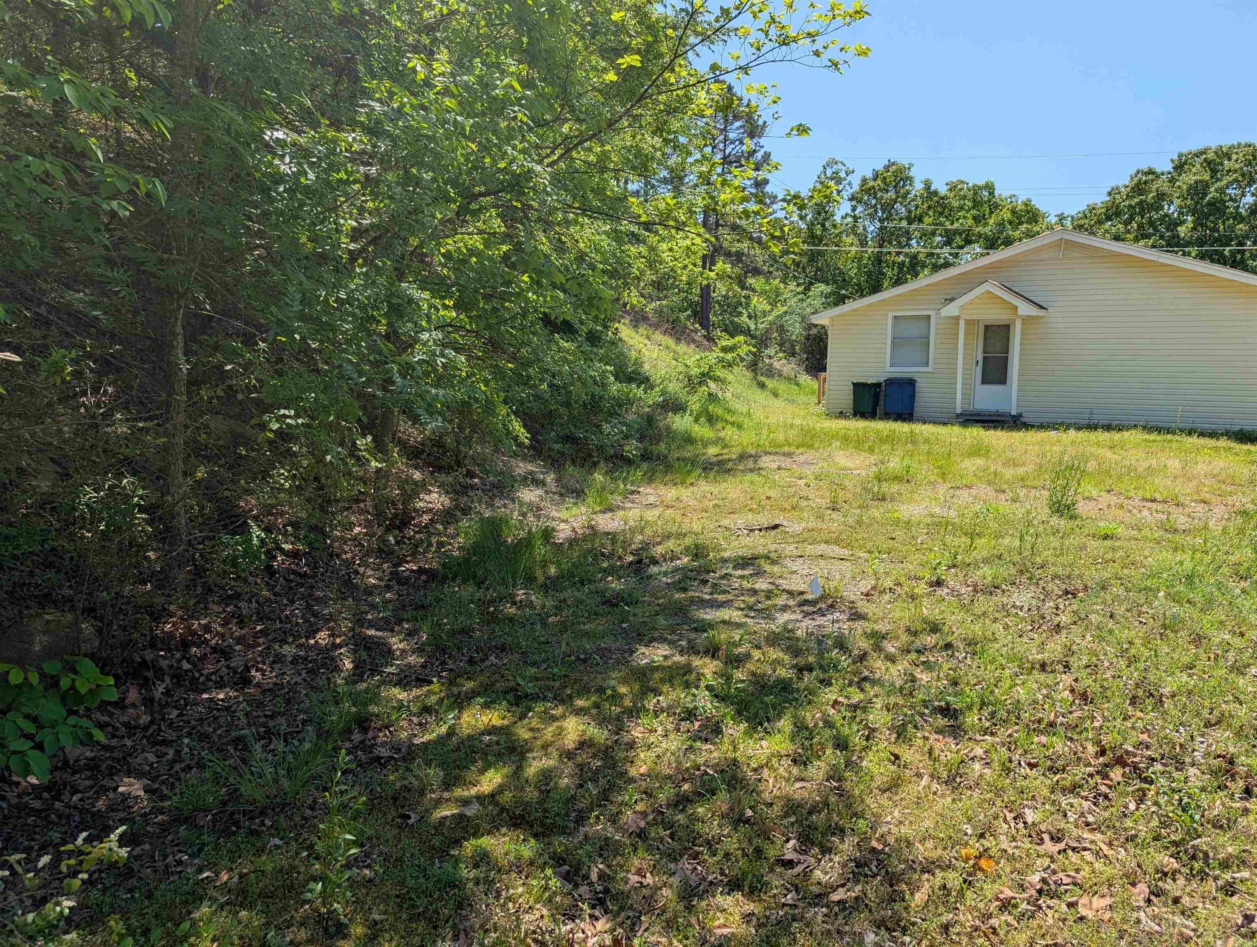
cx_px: 628
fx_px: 873
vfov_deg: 56.9
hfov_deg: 71.5
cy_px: 474
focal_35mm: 24
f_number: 1.68
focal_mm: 6.9
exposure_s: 1/903
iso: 22
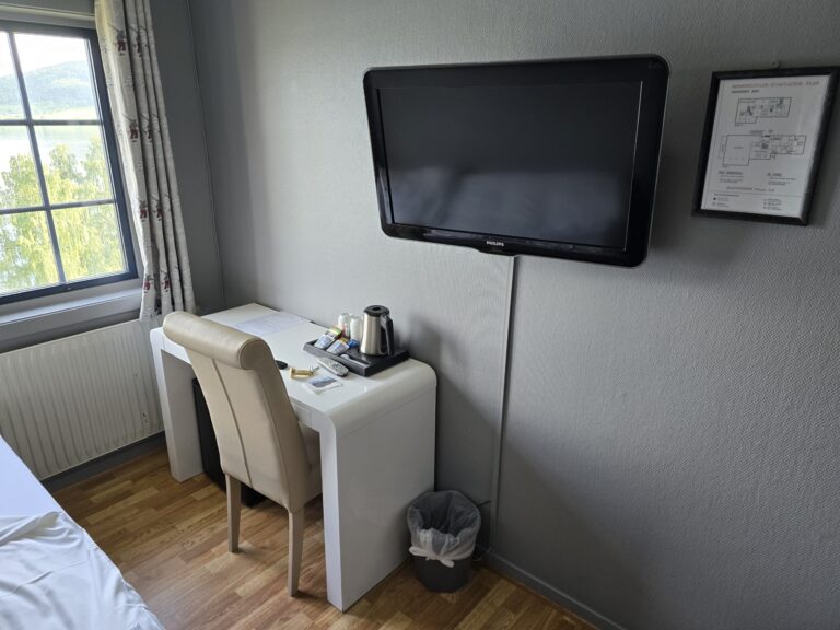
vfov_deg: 58.9
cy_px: 315
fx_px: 558
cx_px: 420
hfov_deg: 73.9
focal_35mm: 23
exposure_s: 1/100
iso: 125
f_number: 1.7
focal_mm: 6.3
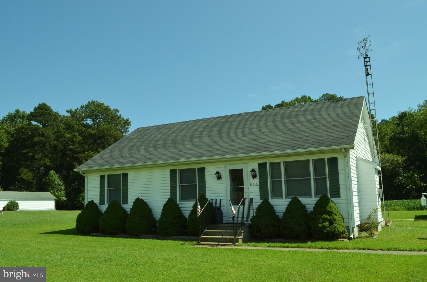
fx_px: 391
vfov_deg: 39.8
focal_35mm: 33
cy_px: 141
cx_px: 214
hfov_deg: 57.3
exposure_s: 1/800
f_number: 14
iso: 1000
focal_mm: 22
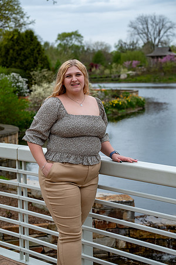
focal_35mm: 75
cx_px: 88
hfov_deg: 18.2
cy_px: 132
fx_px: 550
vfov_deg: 27.0
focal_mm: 50
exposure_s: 1/500
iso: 250
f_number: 4
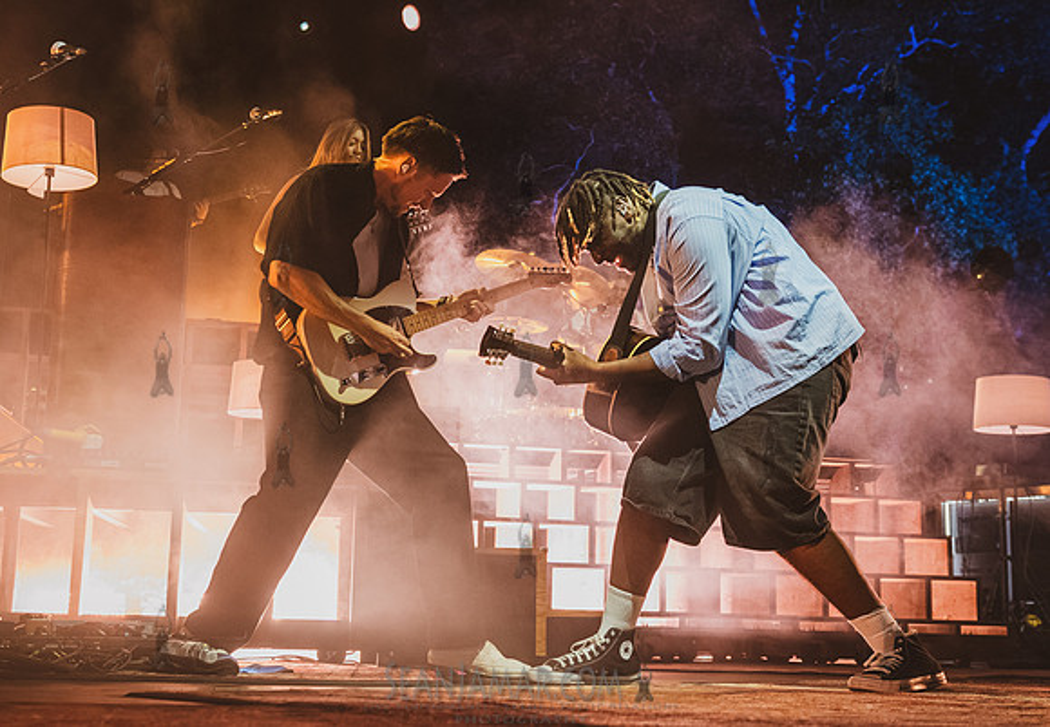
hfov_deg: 38.2
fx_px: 1518
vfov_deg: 27.0
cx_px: 528
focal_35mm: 51
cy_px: 357
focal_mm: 36
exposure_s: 1/400
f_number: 3.5
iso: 6400
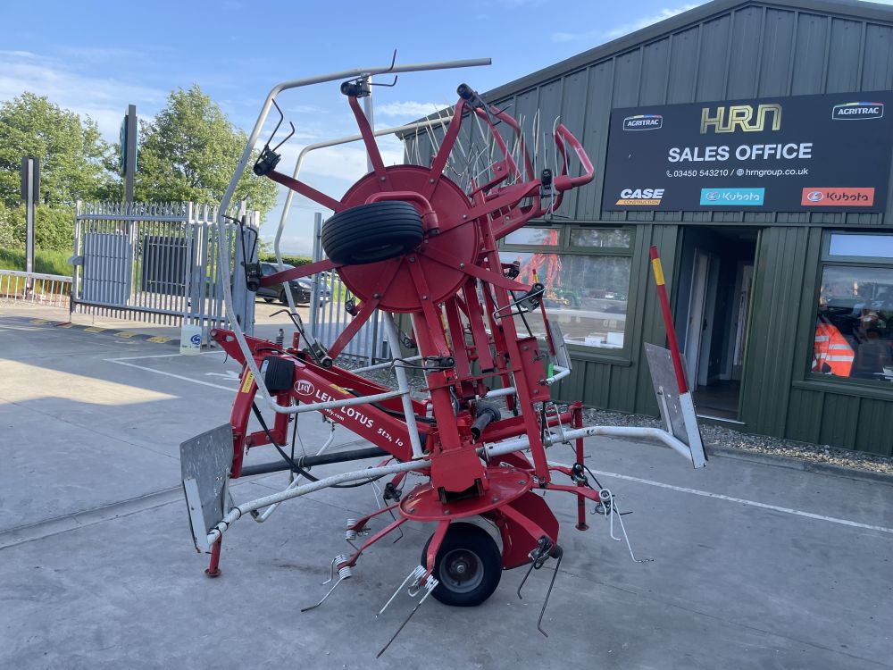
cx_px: 446
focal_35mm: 26
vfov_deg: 53.1
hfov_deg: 67.3
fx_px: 671
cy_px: 335
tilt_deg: -1.5
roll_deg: -7.5
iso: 32
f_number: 1.6
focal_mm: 4.2
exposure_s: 1/593
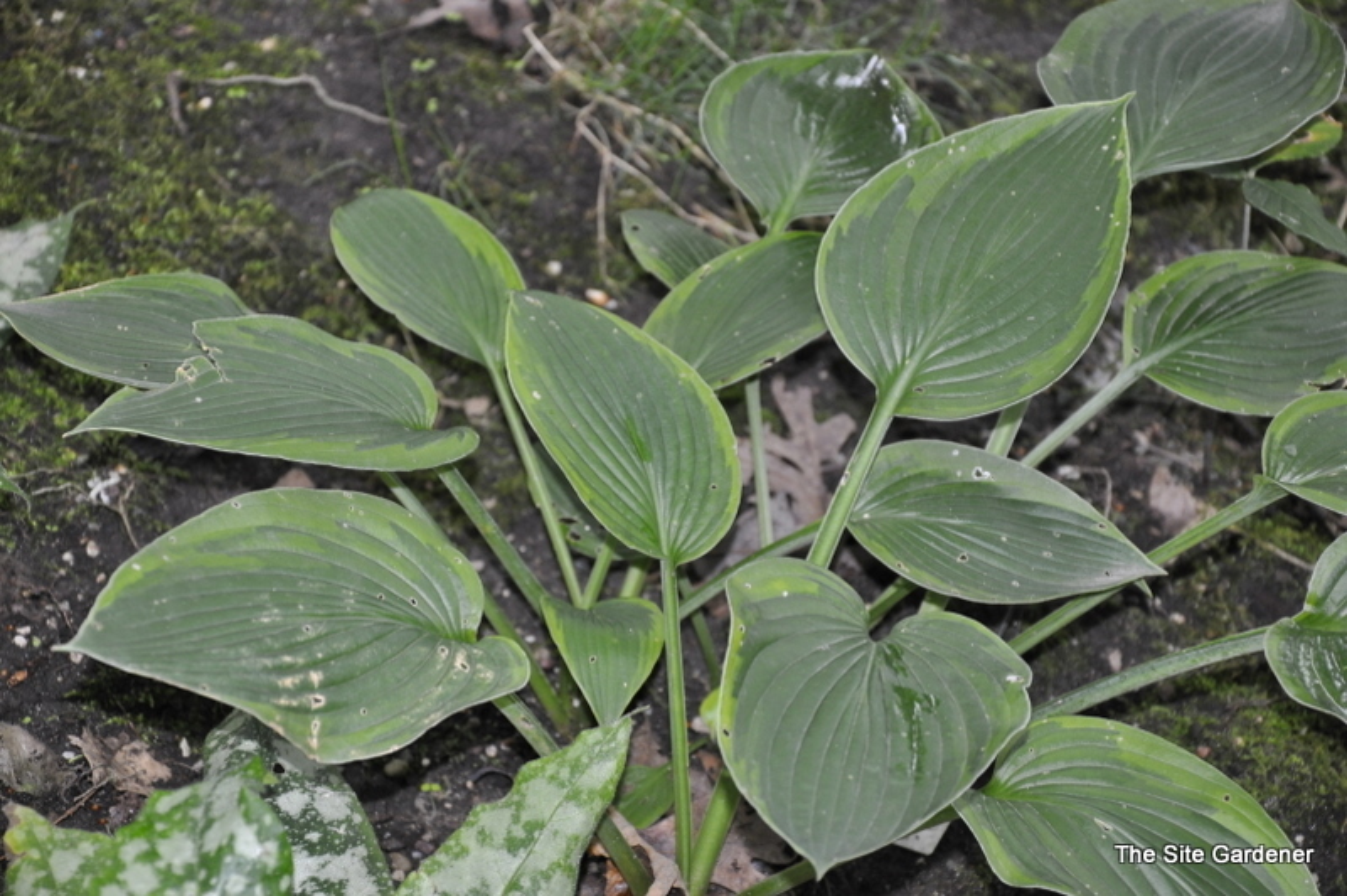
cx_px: 674
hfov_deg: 15.2
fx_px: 5047
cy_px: 448
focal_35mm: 135
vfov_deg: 10.1
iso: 800
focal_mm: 90
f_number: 5.6
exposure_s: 1/60
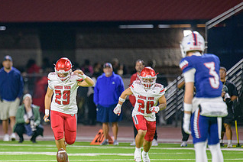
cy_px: 111
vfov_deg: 2.5
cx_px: 47
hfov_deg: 3.8
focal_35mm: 548
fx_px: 3699
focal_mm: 300
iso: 2000
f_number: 2.8
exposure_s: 1/250
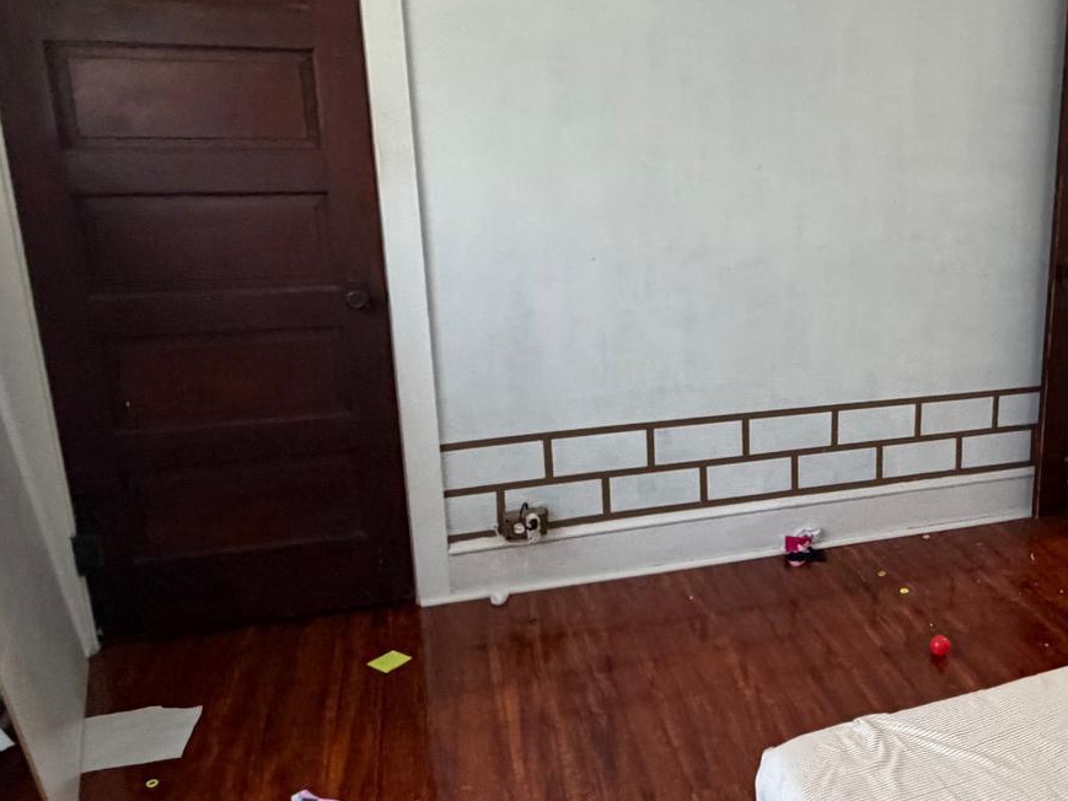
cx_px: 862
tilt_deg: -12.8
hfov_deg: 51.7
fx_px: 1018
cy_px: 360
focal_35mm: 33
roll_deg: +1.0
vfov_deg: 42.9
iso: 500
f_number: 2.2
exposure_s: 1/60
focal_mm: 2.22
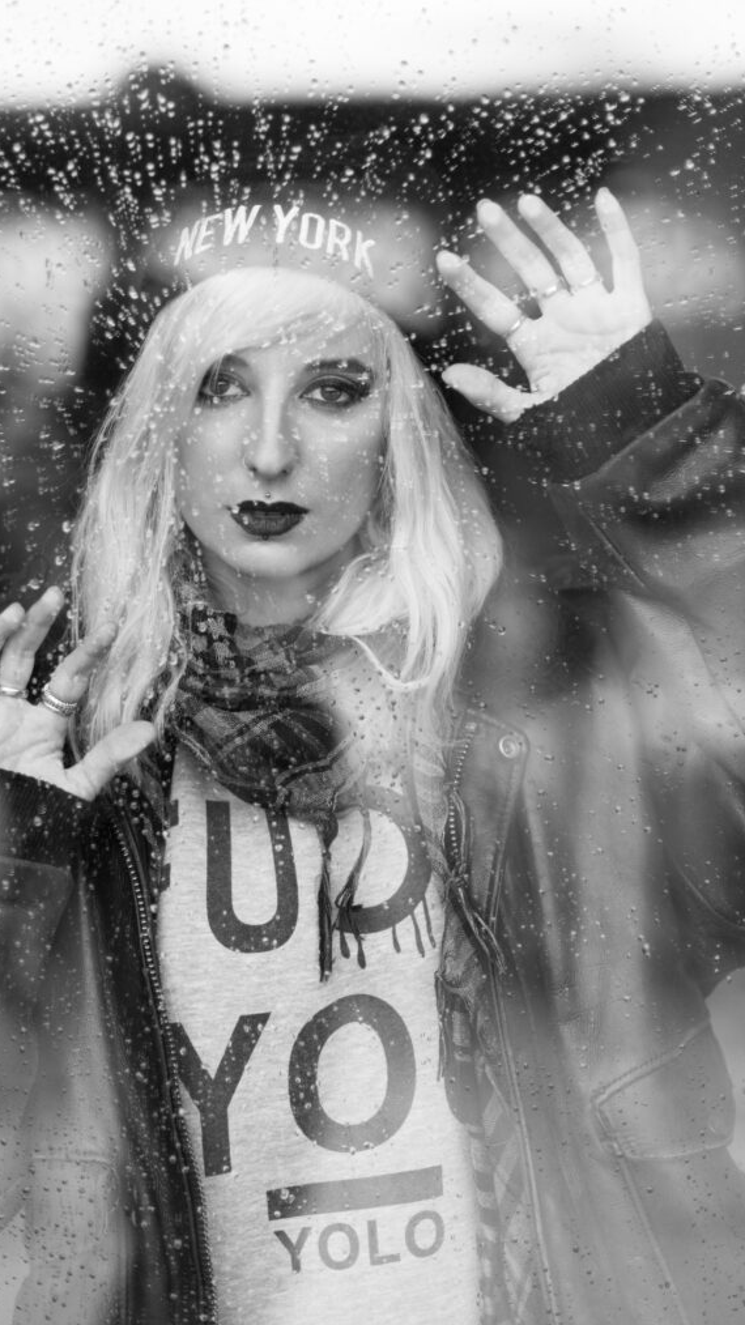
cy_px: 657
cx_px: 336
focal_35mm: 90
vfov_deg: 23.7
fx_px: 3162
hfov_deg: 13.4
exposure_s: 1/640
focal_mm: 85
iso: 640
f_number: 2.2
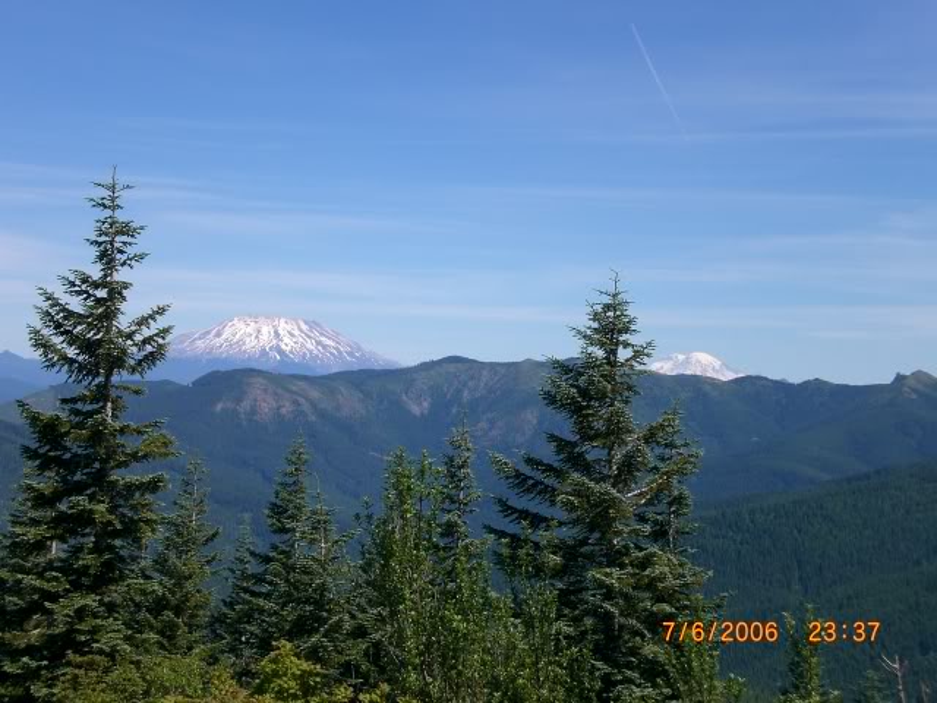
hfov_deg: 26.0
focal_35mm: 75
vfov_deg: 19.6
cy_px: 352
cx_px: 468
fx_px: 2030
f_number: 6.4
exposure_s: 1/320
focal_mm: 12.47
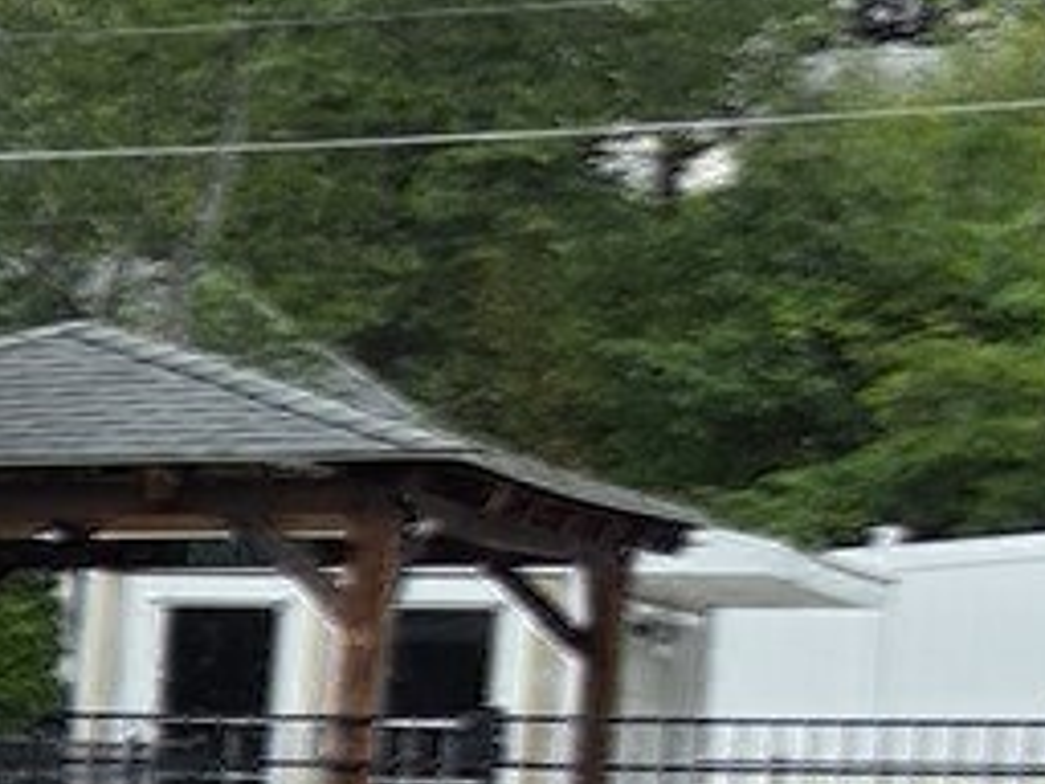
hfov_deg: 8.1
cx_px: -2690
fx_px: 5555
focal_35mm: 184
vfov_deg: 7.8
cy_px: 1466
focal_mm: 6.3
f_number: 1.7
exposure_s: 1/3972
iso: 80
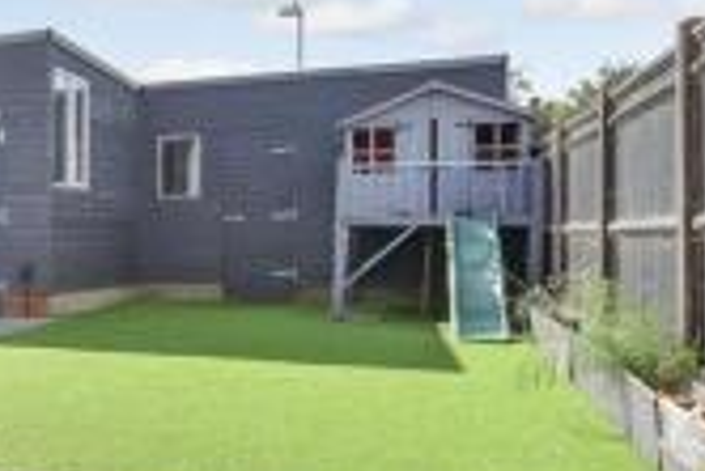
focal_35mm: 43
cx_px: -98
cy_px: 248
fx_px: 843
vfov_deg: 31.2
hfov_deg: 37.0
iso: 160
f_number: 8
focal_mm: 10
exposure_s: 1/320
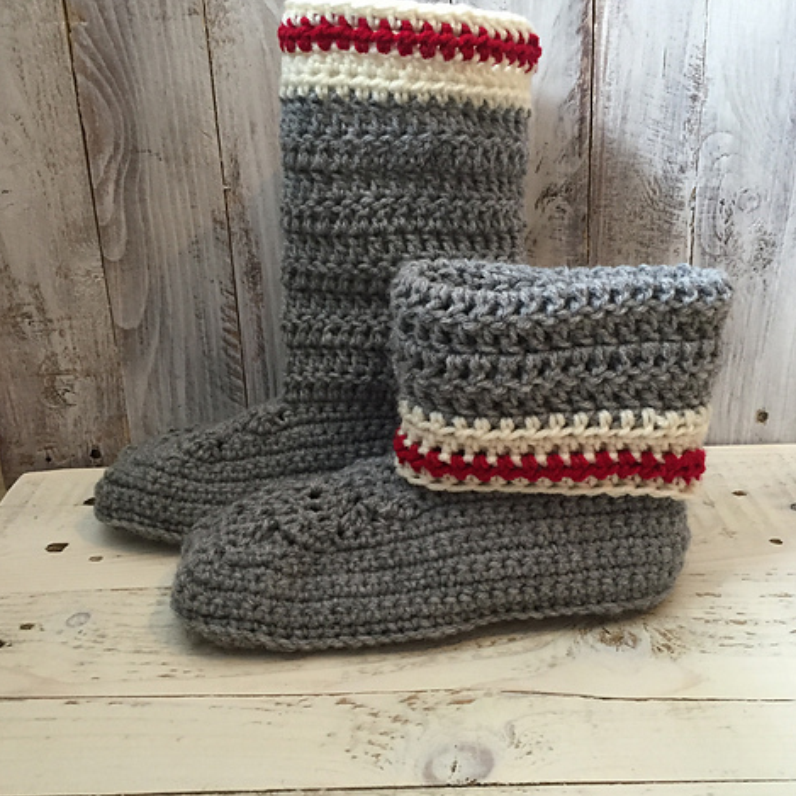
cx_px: 399
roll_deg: +3.2
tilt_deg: -23.7
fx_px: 911
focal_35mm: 35
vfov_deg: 47.2
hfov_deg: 47.2
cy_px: 426
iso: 200
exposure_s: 1/30
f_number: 2.2
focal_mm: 4.15
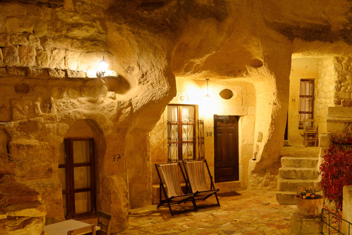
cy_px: 160
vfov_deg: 30.9
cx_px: 307
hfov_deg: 42.2
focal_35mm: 43
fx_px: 421
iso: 200
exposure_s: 4
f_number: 8
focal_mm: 24
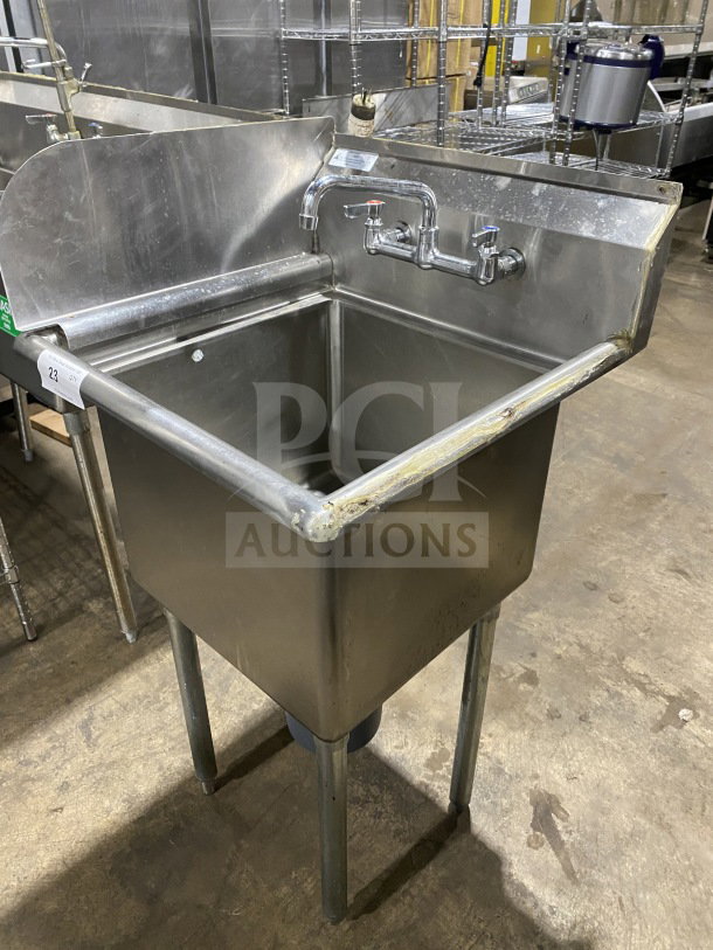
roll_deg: -2.2
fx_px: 714
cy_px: 475
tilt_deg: -32.6
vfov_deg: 67.3
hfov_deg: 53.1
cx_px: 356
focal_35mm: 26
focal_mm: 4.25
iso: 500
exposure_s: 1/60
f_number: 1.8
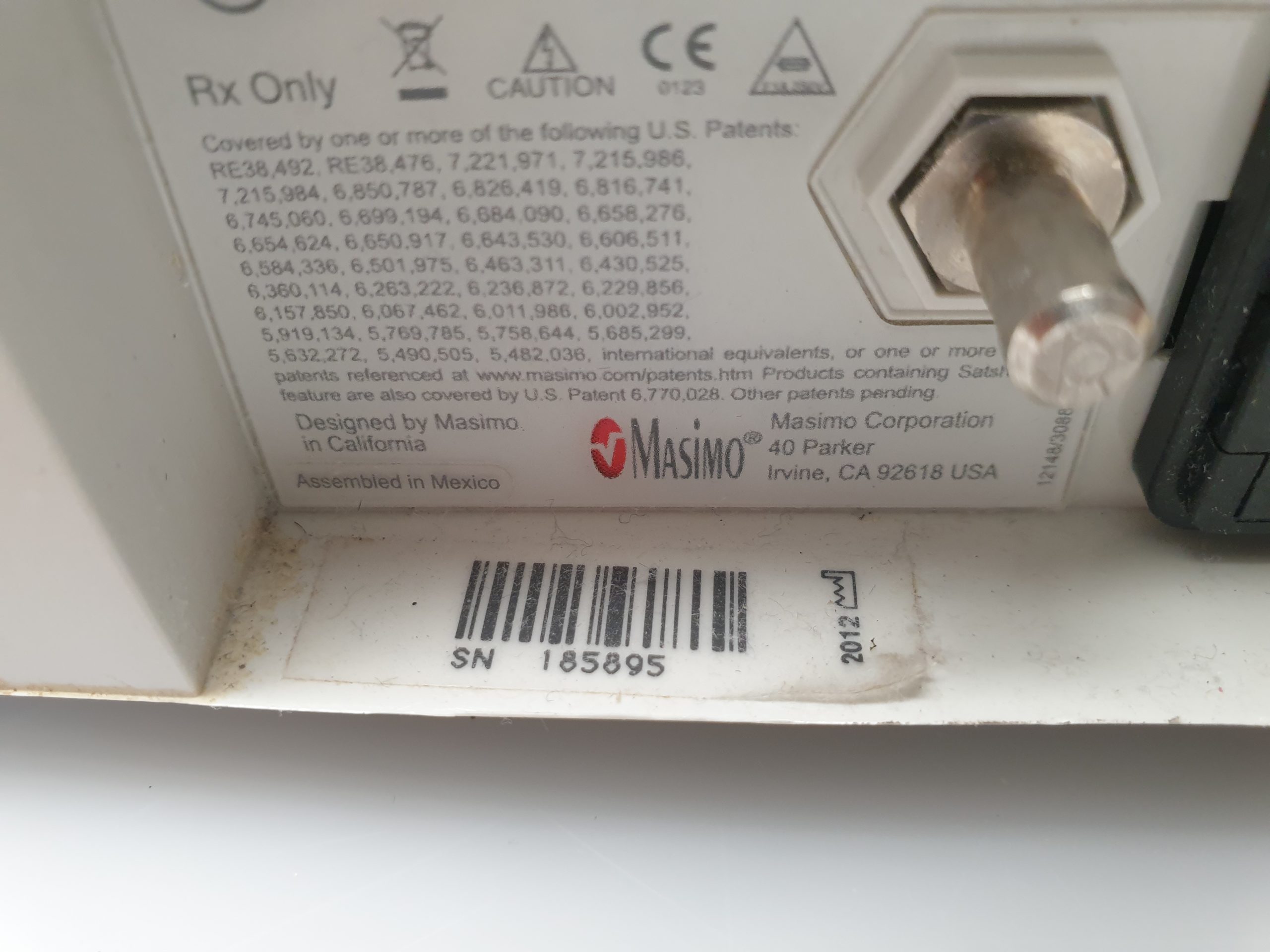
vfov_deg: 53.1
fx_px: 954
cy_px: 476
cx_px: 635
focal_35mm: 26
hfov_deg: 67.3
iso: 200
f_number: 2.4
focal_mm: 4.3
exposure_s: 1/50
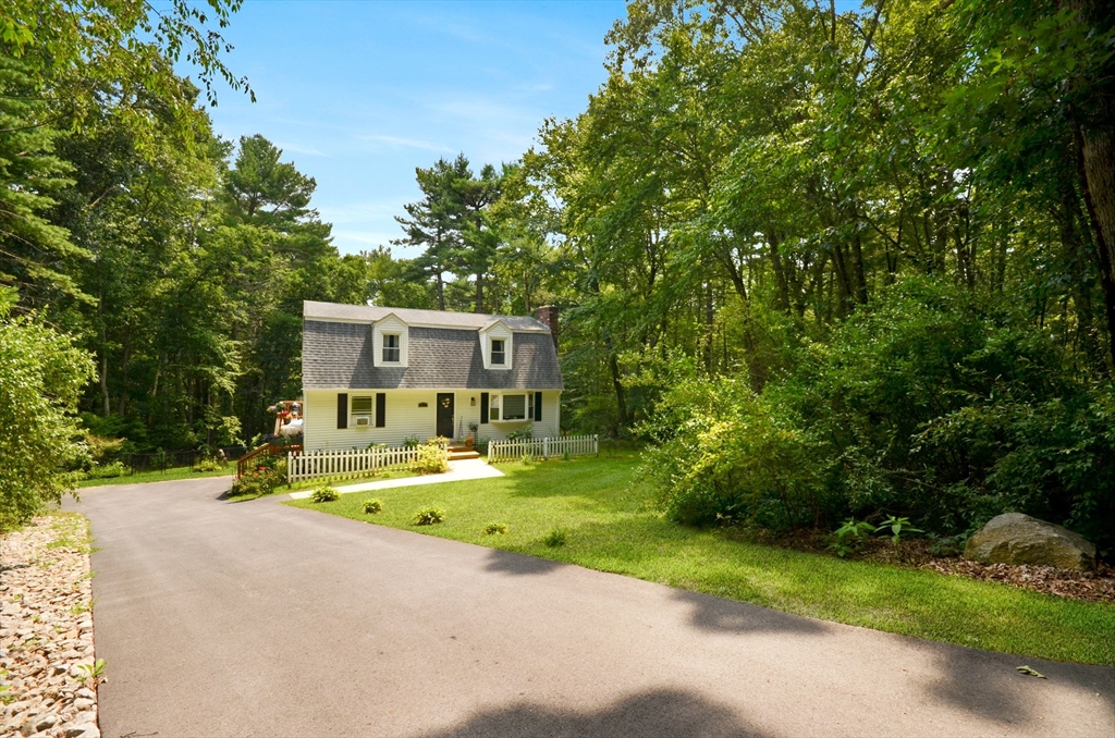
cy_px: 369
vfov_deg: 77.1
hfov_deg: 100.5
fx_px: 464
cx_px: 558
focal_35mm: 15
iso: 100
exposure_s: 1/200
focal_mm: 10
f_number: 10
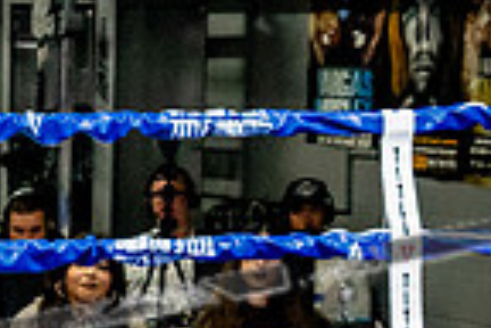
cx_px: -269
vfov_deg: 6.5
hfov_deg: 9.5
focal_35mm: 209
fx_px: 2850
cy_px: 432
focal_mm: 35
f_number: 2.8
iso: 5000
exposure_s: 1/800
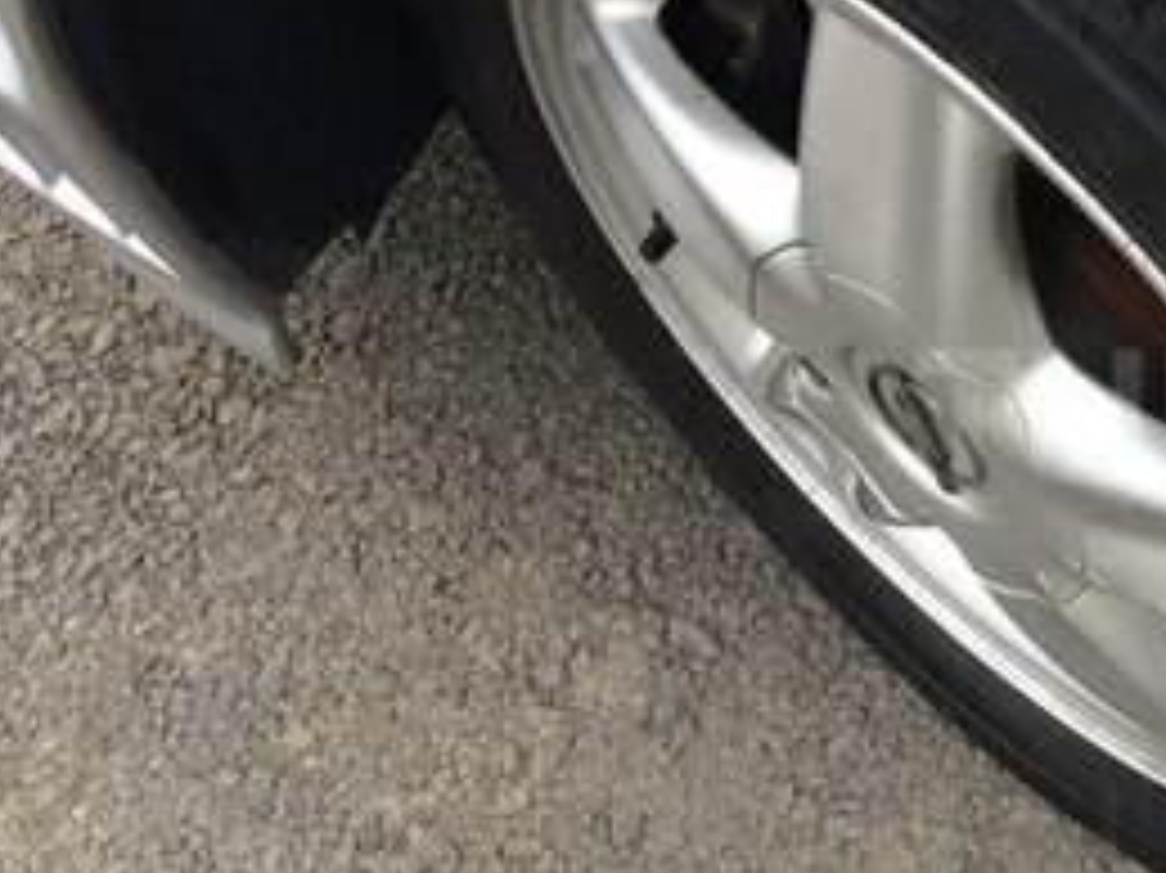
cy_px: 416
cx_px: 1378
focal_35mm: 74
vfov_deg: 19.9
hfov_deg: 24.1
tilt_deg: -53.7
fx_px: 2491
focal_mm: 4.15
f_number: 2.2
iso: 32
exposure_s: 1/190
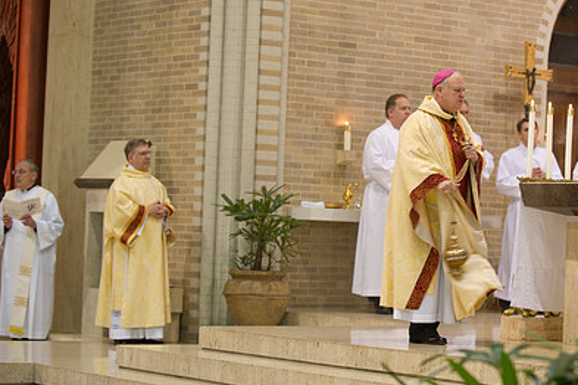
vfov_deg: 11.9
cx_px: 412
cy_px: 145
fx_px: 1846
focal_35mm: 115
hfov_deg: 17.7
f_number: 2.8
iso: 2000
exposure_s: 1/100
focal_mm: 78
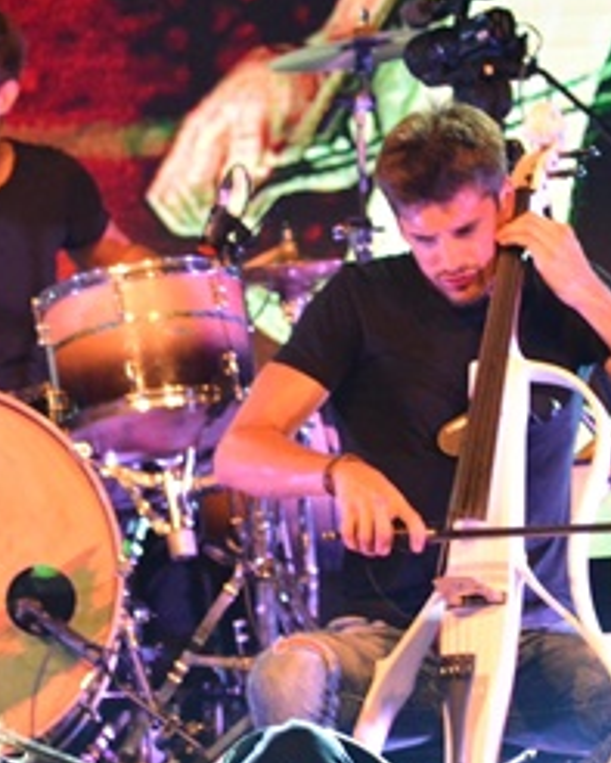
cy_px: 374
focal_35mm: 687
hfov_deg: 2.3
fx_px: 15519
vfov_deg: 2.8
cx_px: 6
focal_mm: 200
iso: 4000
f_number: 5.6
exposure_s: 1/200
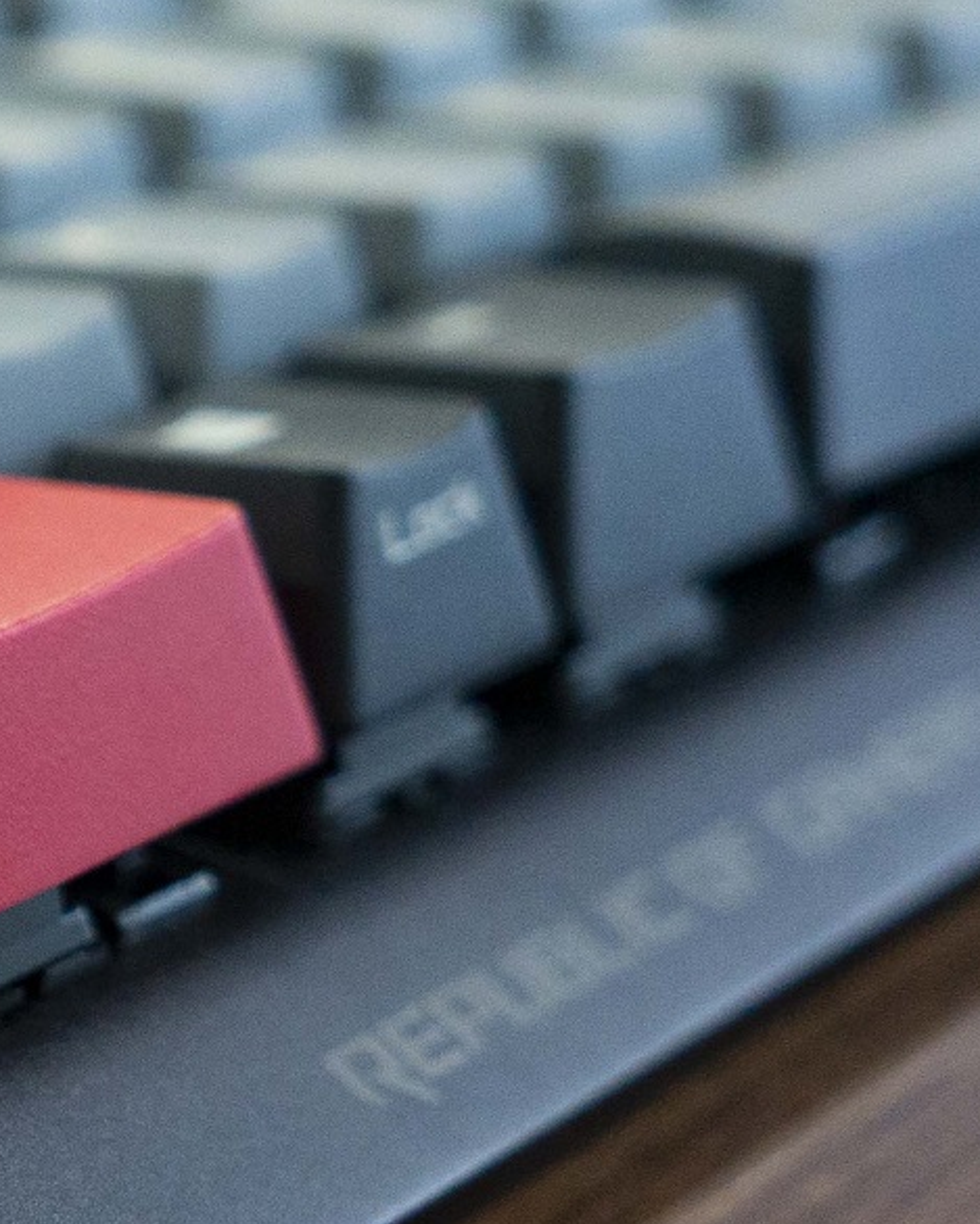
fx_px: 4697
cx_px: -685
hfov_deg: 11.2
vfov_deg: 14.8
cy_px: 815
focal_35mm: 130
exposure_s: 1/60
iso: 1600
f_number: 4
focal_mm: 27
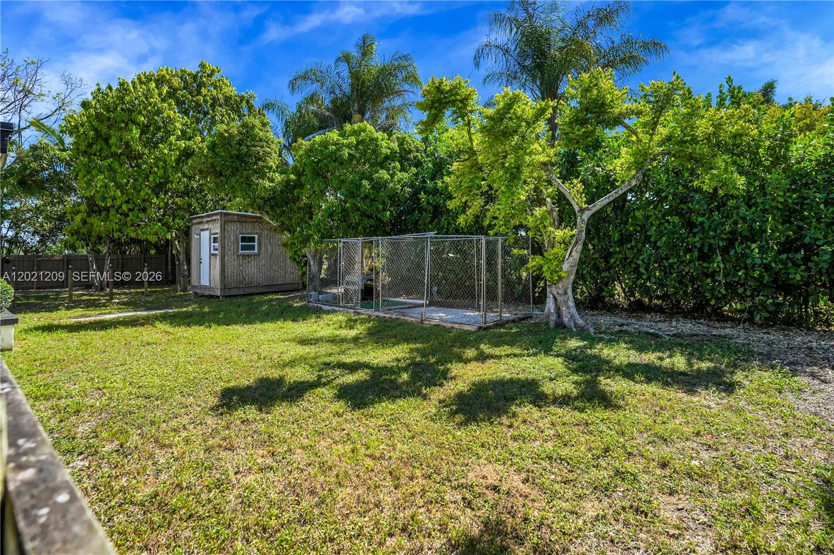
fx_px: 394
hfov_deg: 93.3
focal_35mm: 17
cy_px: 278
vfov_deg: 70.4
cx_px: 417
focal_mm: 17
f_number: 5.6
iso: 640
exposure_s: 1/5000
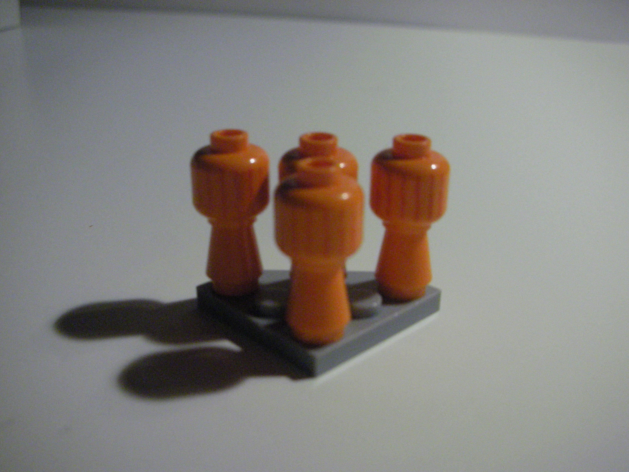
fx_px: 654
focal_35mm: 36
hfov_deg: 51.4
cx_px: 314
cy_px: 243
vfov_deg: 39.6
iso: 400
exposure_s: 1/229
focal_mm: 5.8
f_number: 3
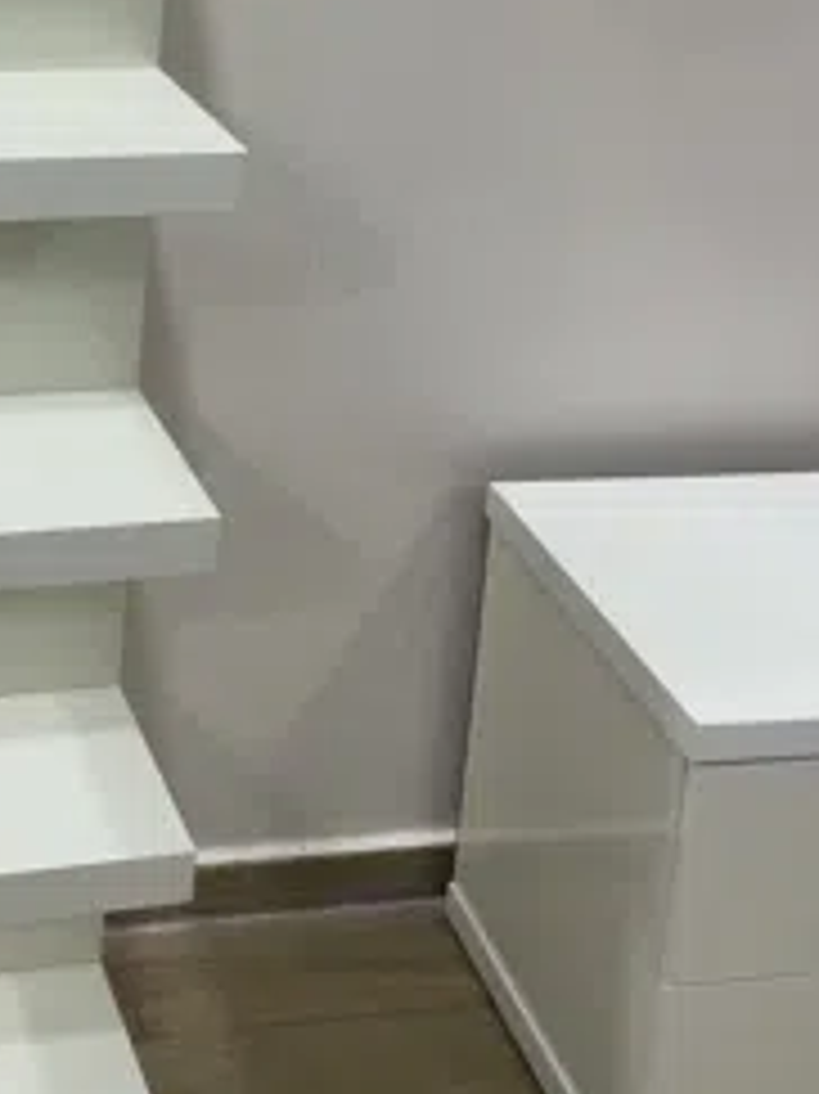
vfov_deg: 31.4
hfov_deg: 24.3
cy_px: 11
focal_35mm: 57
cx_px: -36
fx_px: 1800
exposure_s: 1/50
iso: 64
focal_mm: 4.2
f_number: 1.6
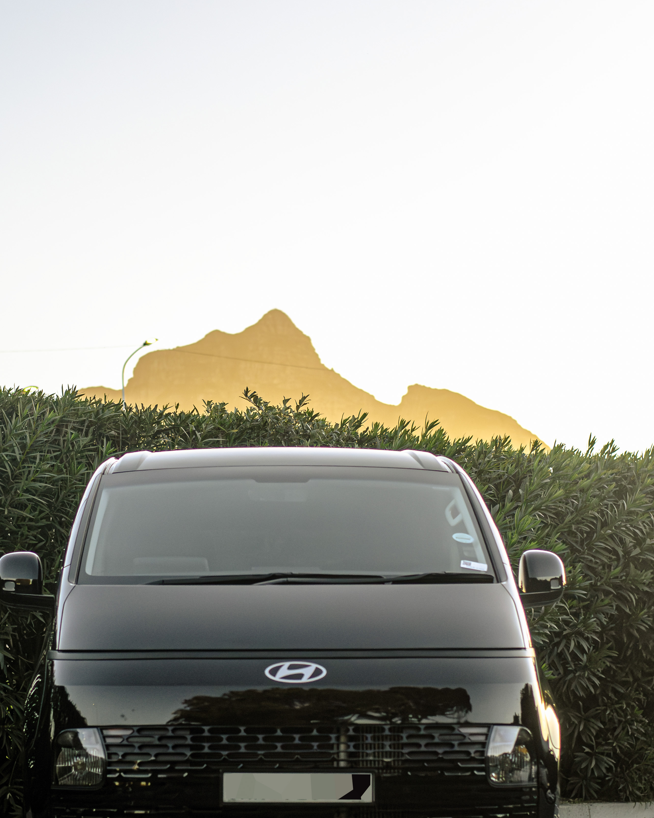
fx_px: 2613
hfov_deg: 14.3
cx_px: 277
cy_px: 508
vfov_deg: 17.8
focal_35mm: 108
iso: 800
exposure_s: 1/3200
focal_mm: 50
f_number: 2.8
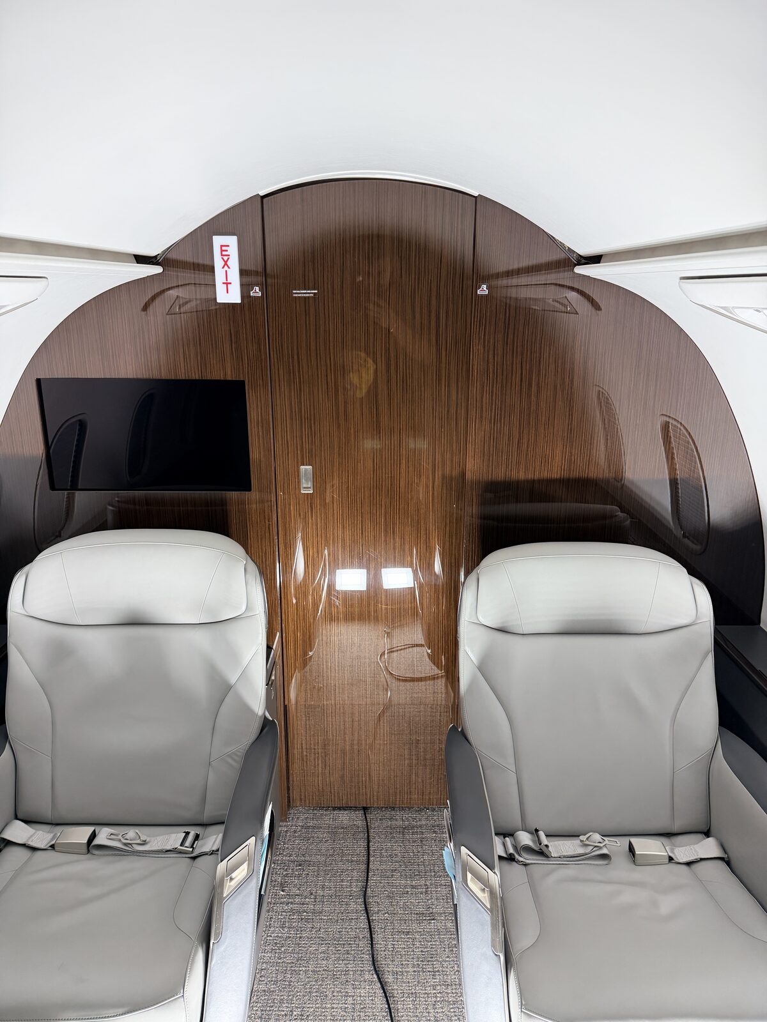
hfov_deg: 56.8
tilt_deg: -16.7
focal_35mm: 24
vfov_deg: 71.6
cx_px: 384
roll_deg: -0.9
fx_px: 709
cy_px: 511
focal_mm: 6.76
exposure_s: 1/120
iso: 125
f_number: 1.78
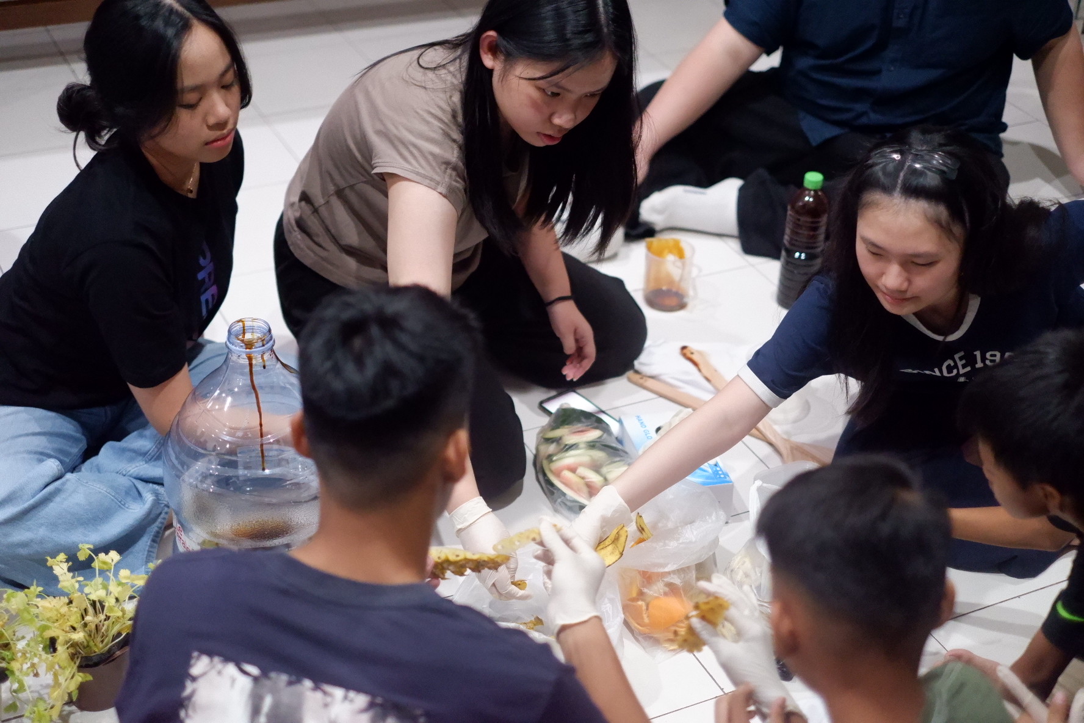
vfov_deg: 25.5
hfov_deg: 37.5
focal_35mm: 53
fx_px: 1596
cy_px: 362
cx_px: 542
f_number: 1.4
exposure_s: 1/400
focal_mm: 35
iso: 8000
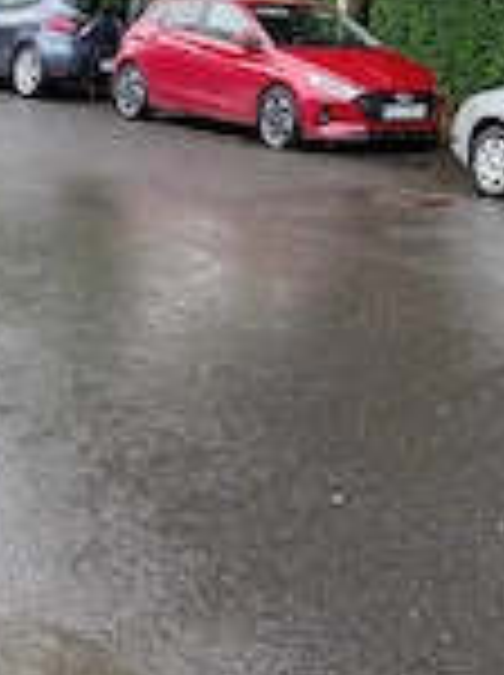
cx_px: 536
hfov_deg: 20.9
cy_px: -29
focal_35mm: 67
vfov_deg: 27.1
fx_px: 1304
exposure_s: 1/270
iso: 100
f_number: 1.8
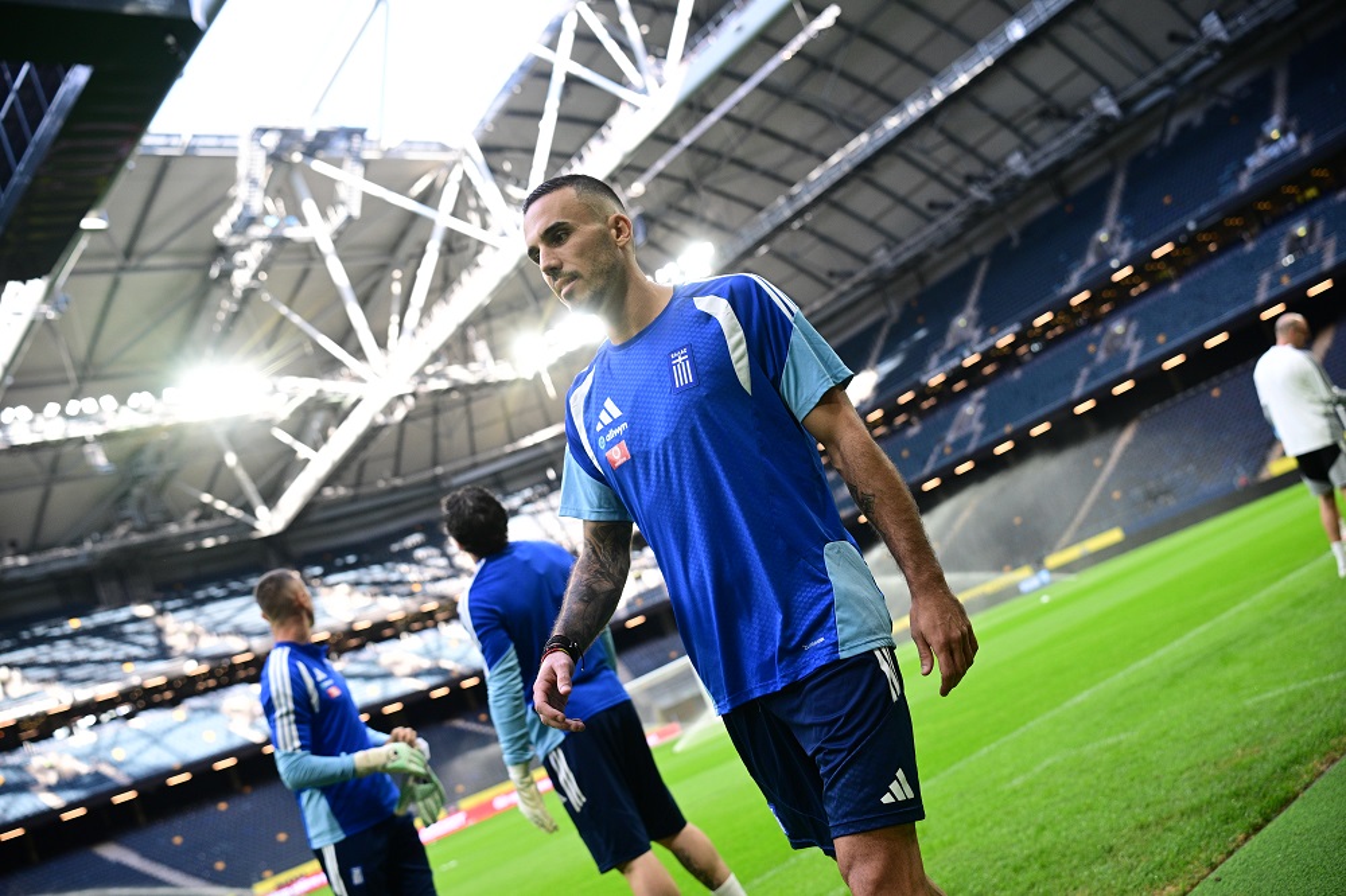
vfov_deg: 37.8
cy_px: 448
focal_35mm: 35
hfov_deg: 54.5
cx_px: 673
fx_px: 1308
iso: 640
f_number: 2.8
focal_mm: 35
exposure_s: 1/1000
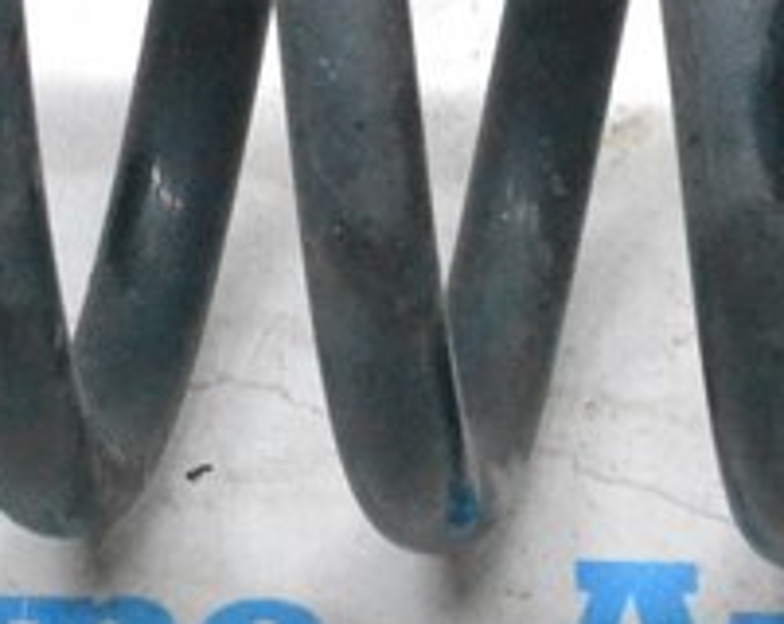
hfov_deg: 6.0
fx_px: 7489
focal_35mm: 323
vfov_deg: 4.7
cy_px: -267
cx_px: 351
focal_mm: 45
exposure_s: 1/160
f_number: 9
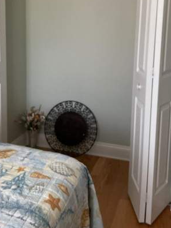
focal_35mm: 47
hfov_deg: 30.8
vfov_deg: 39.7
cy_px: 66
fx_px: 310
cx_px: 66
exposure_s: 1/60
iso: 125
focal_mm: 3
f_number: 1.8
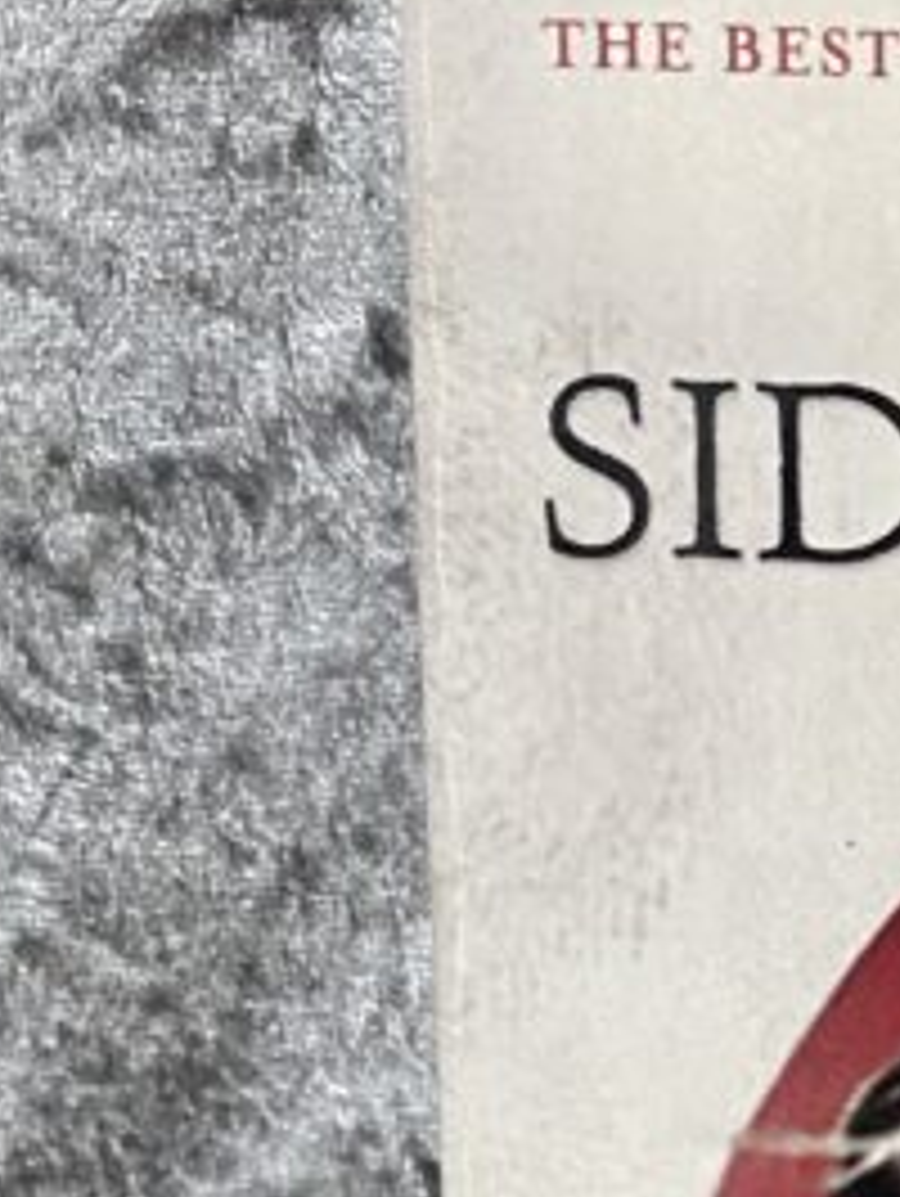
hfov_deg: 13.6
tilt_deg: -30.1
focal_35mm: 100
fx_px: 3461
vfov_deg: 18.5
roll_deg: -0.9
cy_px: 1490
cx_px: 1512
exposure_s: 1/33
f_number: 1.8
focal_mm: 4.25
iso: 400
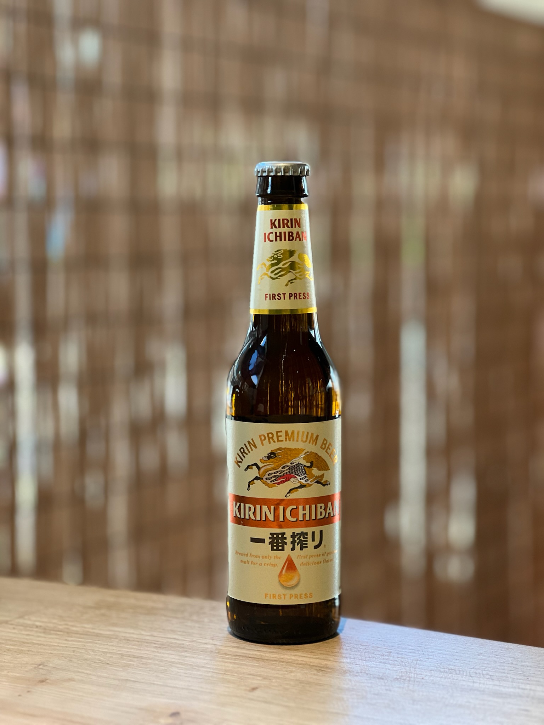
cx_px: 272
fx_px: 1613
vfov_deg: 25.3
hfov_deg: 19.1
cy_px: 362
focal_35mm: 77
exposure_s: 1/50
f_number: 2.8
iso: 125
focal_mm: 9
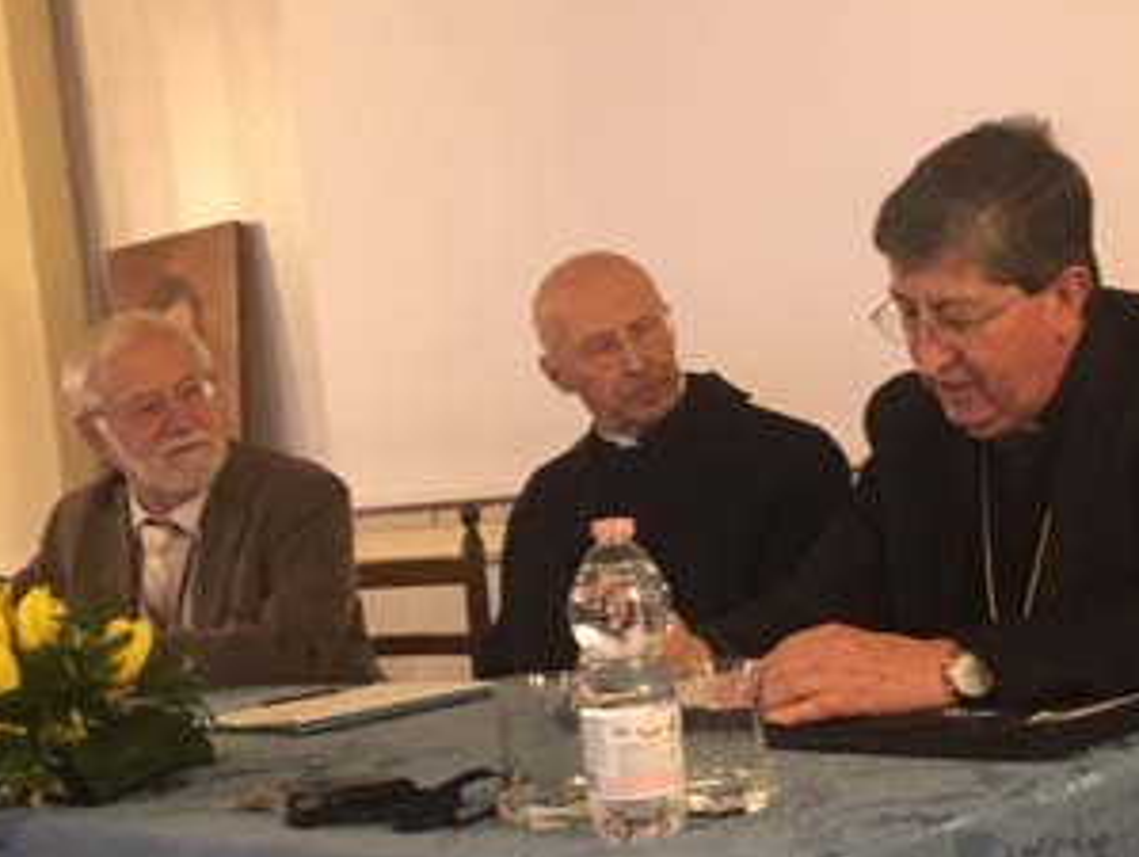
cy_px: 564
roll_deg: +3.9
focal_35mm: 62
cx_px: 636
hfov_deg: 31.1
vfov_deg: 23.6
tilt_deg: -4.0
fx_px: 2042
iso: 200
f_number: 2.2
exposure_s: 1/17
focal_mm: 4.15
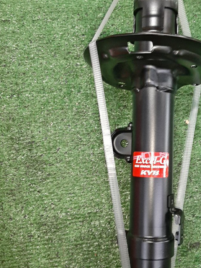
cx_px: 141
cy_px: 126
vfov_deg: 42.1
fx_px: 348
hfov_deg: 31.8
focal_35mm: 45
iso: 189
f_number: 1.7
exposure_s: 1/33
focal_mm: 3.93
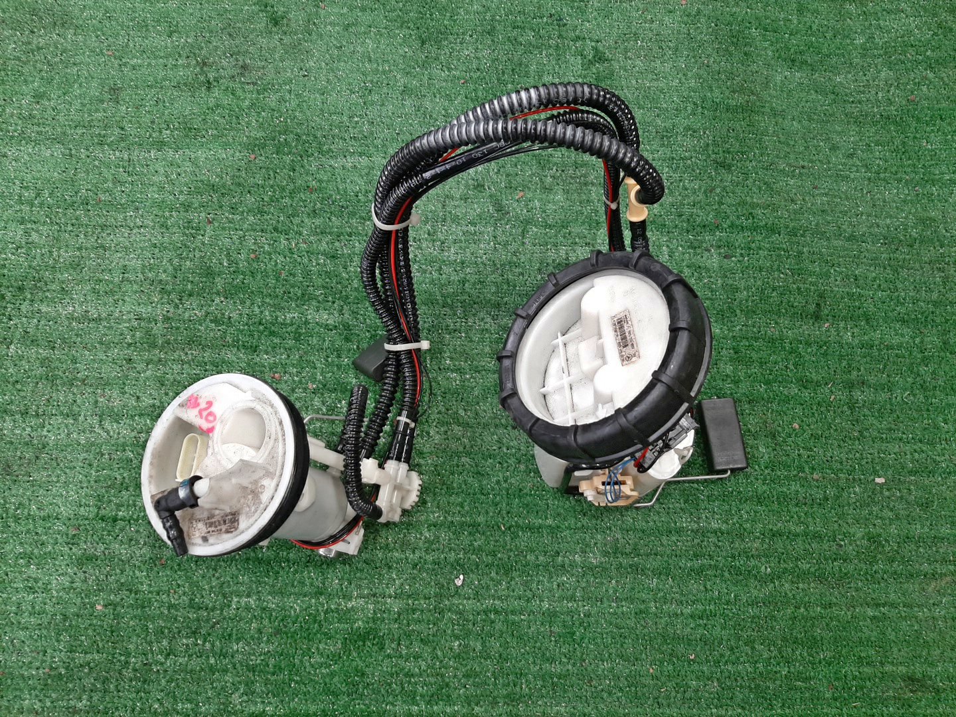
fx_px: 718
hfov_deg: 67.3
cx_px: 478
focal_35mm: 26
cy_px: 358
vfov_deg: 53.1
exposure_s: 1/50
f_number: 1.7
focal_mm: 3.93
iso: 111
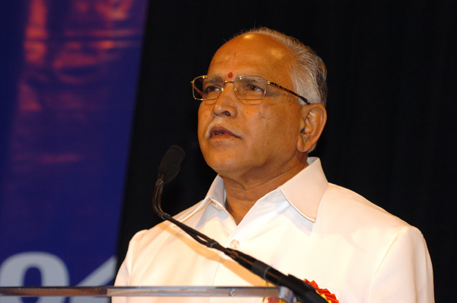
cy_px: 152
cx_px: 228
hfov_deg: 8.9
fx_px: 2944
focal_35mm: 232
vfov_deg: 5.9
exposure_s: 1/200
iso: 400
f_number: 5.6
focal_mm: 155
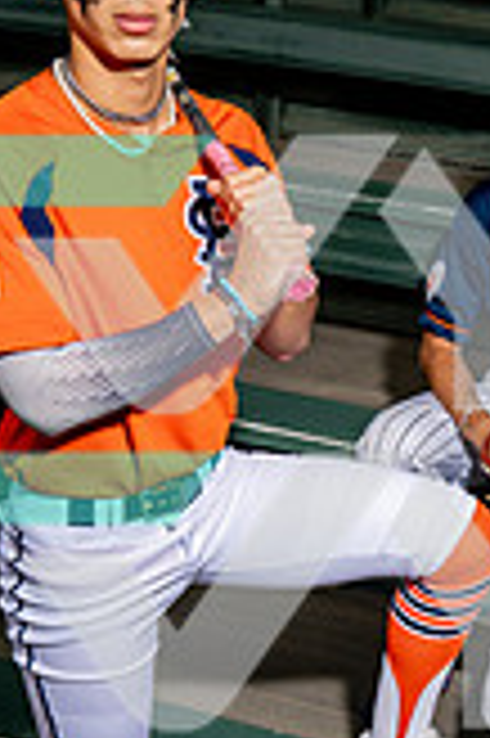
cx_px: 616
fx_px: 1350
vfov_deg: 29.8
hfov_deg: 19.2
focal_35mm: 66
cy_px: 594
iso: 200
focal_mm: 24
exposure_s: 1/250
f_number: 10
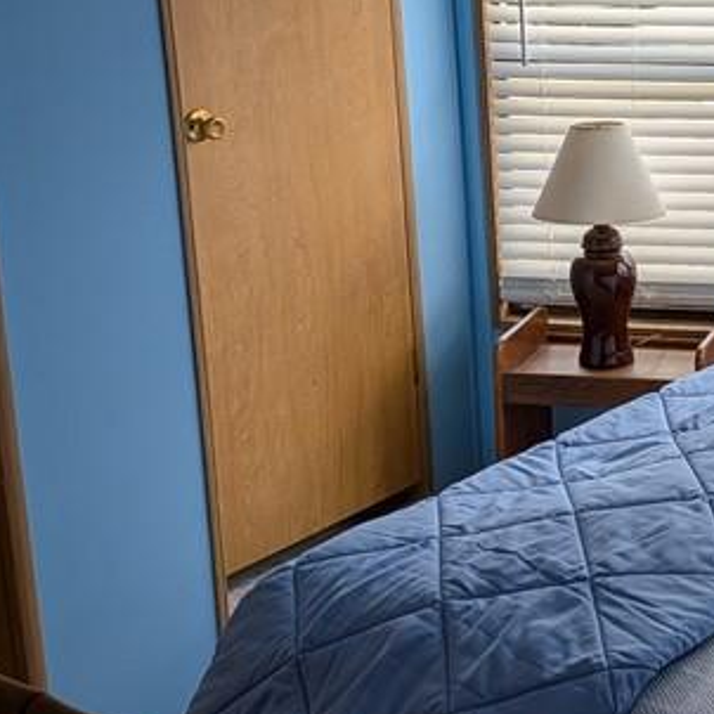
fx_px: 1680
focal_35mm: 72
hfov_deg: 21.6
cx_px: 934
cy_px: 144
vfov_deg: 23.6
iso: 26
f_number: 1.7
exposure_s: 1/229
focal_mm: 4.53
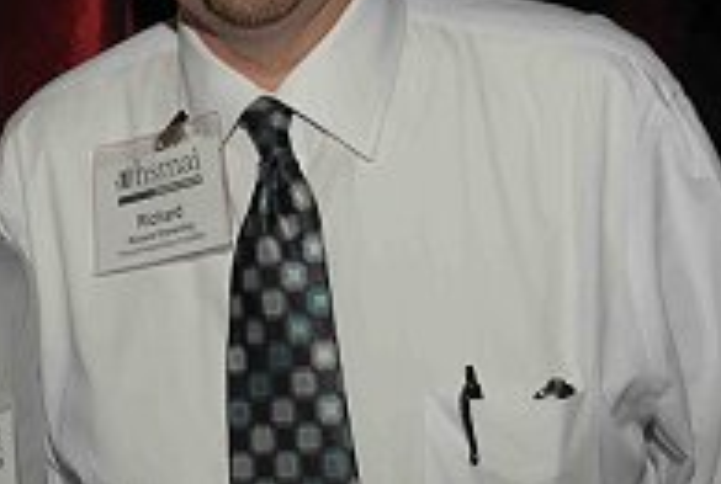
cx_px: 11
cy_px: -4
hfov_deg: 17.1
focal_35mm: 117
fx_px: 2349
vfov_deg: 11.6
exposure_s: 1/250
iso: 100
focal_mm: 38
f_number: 5.6
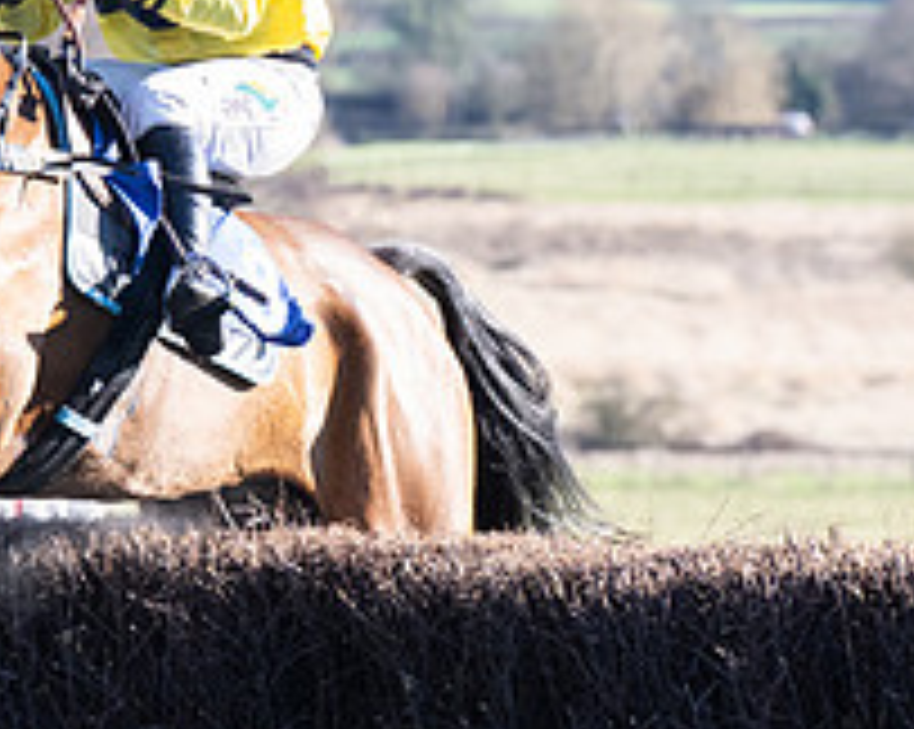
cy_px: 291
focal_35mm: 506
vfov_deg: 3.1
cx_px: -286
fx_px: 13675
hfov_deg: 3.8
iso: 800
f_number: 4.5
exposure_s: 1/1600
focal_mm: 120
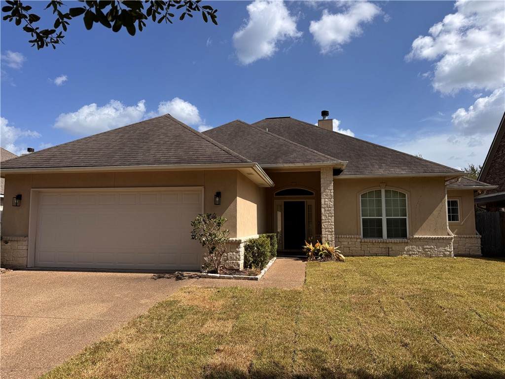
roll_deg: +0.3
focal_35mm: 24
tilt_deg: +4.7
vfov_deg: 56.8
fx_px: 350
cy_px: 190
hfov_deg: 71.6
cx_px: 252
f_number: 1.78
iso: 80
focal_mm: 6.76
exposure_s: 1/5348
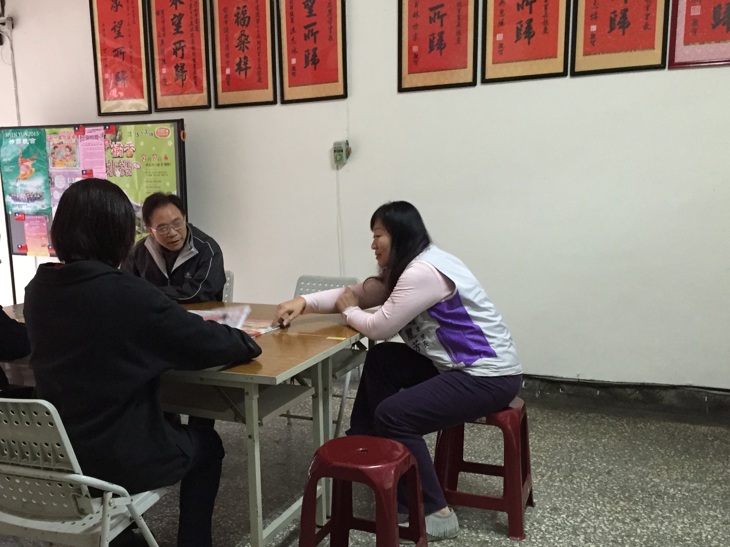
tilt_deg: -10.7
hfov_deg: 49.8
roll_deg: +1.8
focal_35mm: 37
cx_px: 286
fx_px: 780
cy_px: 338
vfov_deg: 38.5
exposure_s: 1/30
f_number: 2.2
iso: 200
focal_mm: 4.15
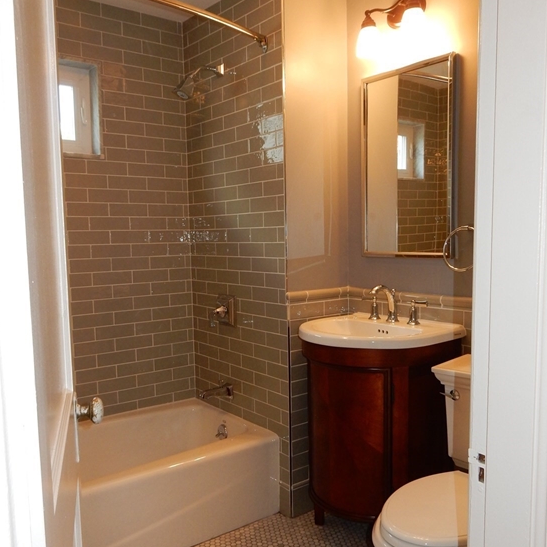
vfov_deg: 52.5
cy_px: 295
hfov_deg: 52.5
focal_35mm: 31
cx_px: 281
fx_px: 554
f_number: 3.7
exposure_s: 1/30
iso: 200
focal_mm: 4.5
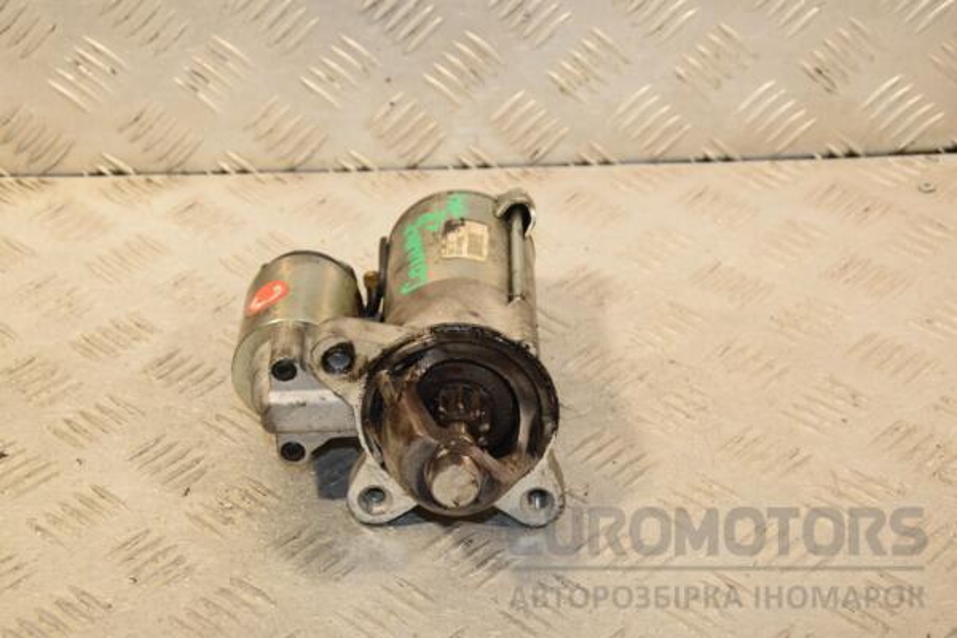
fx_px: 2313
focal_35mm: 87
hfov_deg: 23.4
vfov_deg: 15.7
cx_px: 478
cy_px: 319
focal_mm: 58
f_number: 7.1
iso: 800
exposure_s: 1/200
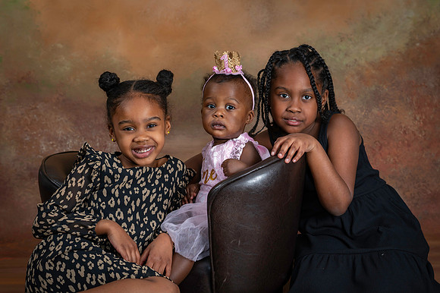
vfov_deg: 18.8
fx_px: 885
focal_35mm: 72
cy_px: 161
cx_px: 240
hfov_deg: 27.9
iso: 250
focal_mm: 50
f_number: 5
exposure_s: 1/200
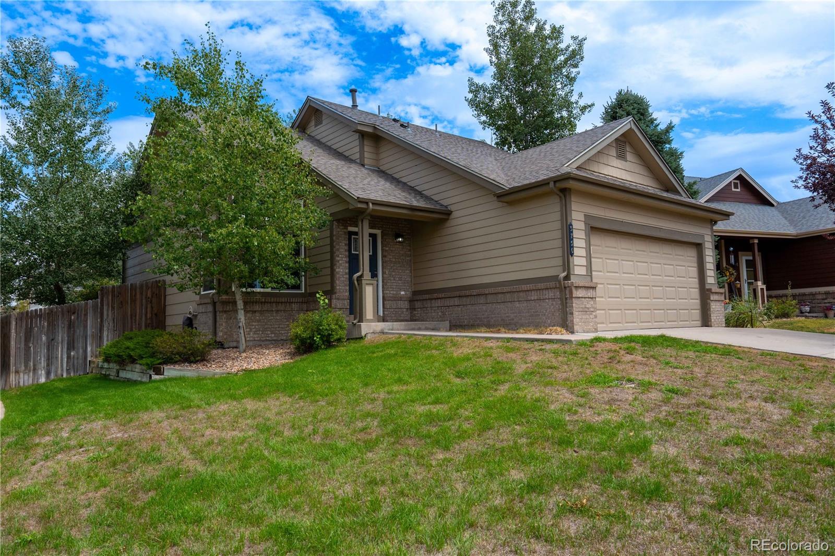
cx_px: 418
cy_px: 278
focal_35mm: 24
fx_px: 557
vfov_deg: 53.1
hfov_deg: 73.8
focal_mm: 24
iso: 50
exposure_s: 1/4000
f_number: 8
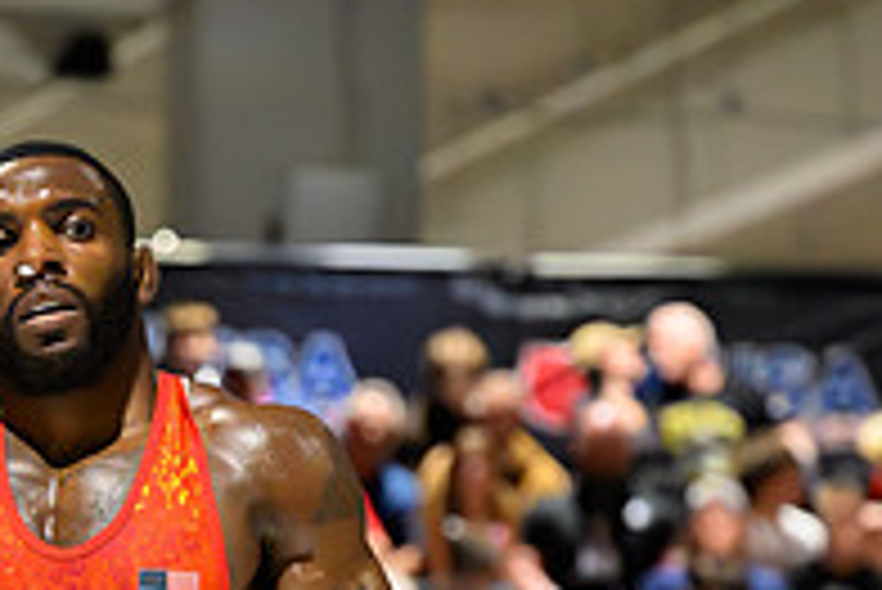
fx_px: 8630
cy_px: 808
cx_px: -9
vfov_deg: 3.9
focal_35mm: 352
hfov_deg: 5.8
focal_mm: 82
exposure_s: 1/800
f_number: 2.8
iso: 10000
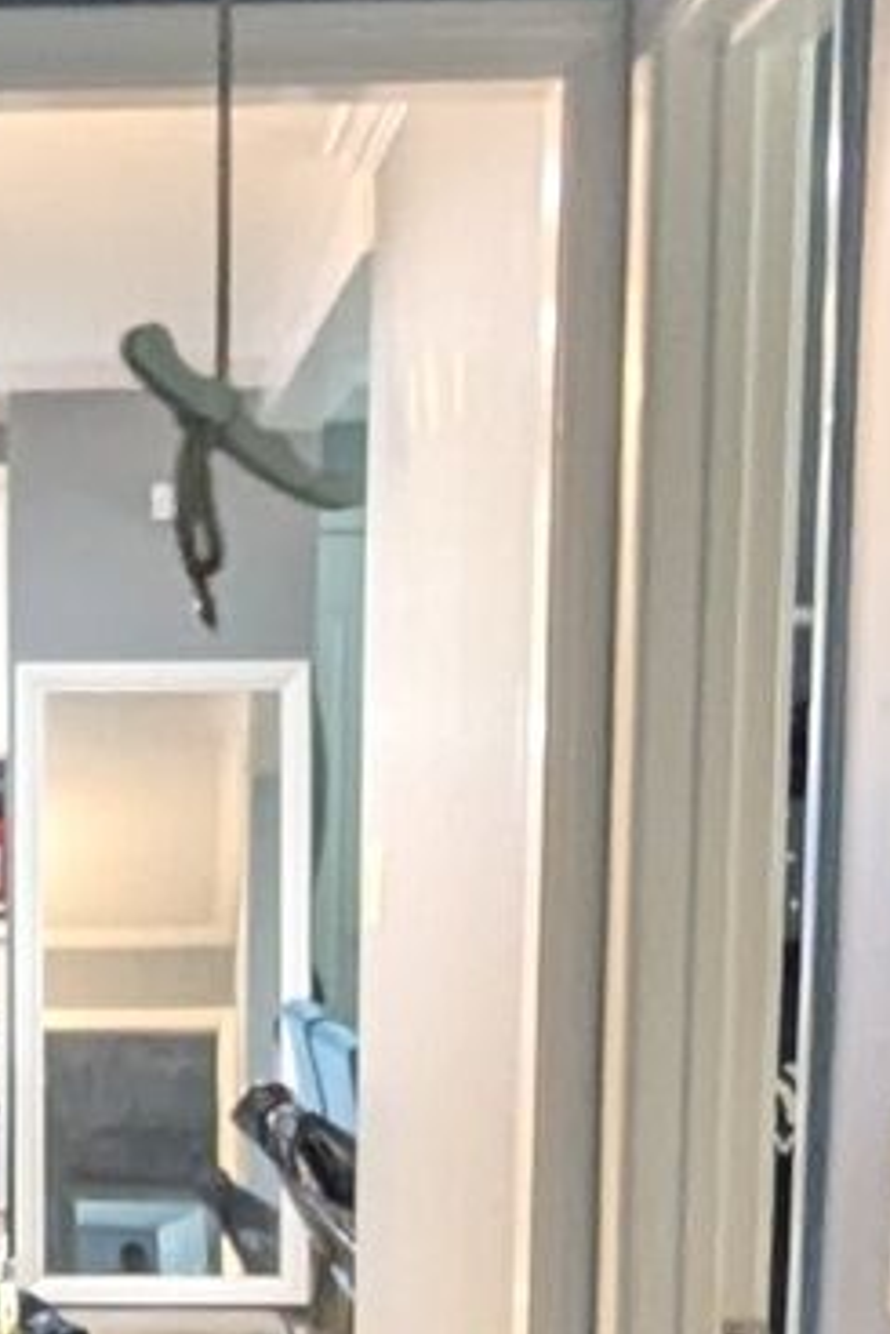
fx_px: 3149
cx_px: 16
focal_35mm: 85
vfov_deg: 23.1
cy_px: 1283
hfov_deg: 15.8
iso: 372
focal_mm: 1.95
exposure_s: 1/24
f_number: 2.2
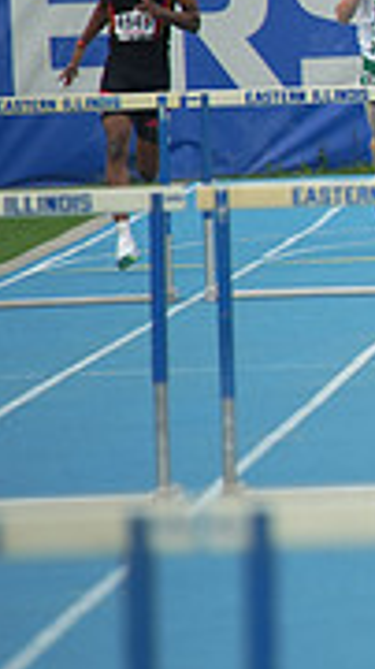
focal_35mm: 1353
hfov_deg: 0.9
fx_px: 23962
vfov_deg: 1.6
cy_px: 65
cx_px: 1014
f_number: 5.6
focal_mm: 400
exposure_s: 1/1000
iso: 400
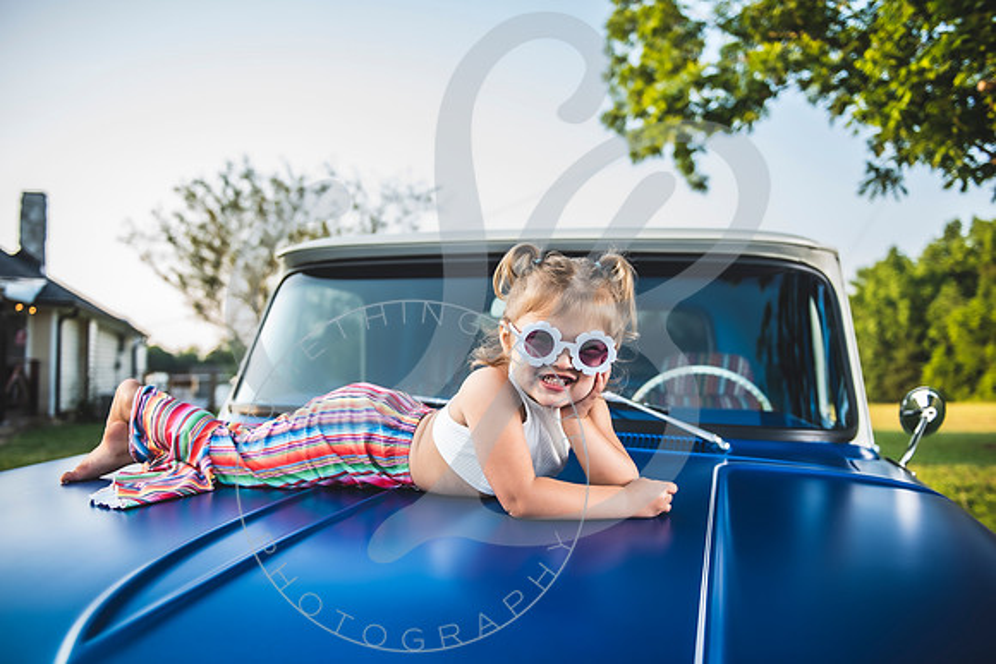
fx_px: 802
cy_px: 332
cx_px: 498
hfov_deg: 63.6
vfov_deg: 45.0
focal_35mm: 29
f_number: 2.8
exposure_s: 1/200
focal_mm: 29
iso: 100
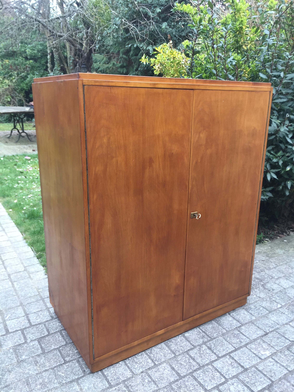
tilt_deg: -18.7
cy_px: 196
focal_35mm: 29
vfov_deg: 61.7
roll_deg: -0.1
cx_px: 147
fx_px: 328
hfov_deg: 48.2
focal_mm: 4.15
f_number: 2.2
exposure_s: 1/100
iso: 40
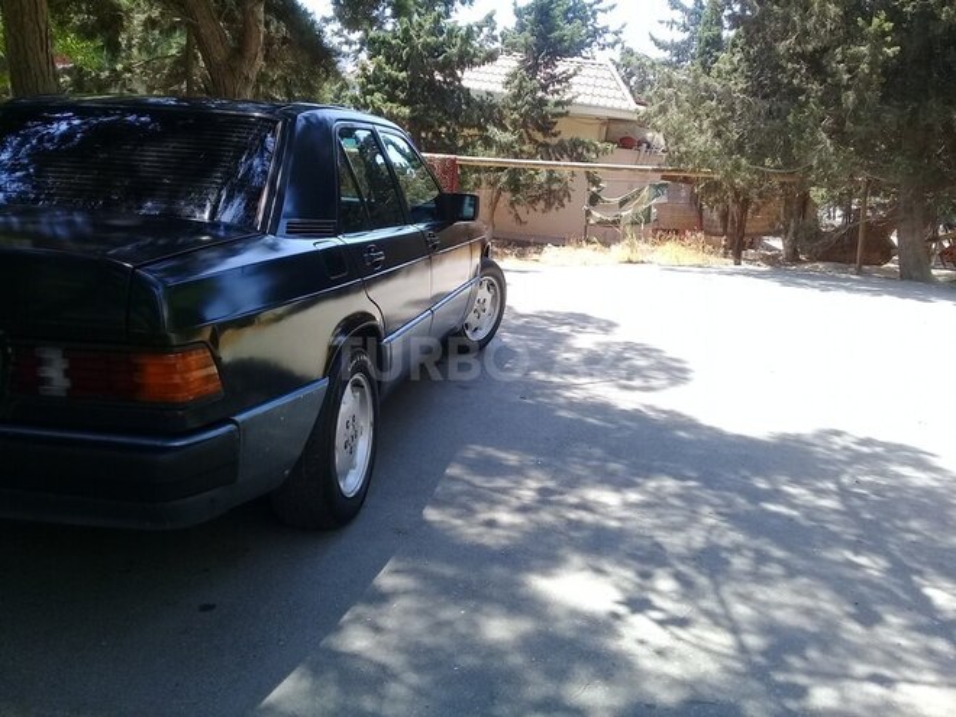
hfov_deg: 58.4
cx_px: 478
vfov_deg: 45.4
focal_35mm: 31
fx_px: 856
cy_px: 358
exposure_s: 1/262
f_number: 2.2
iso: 50
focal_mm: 3.3
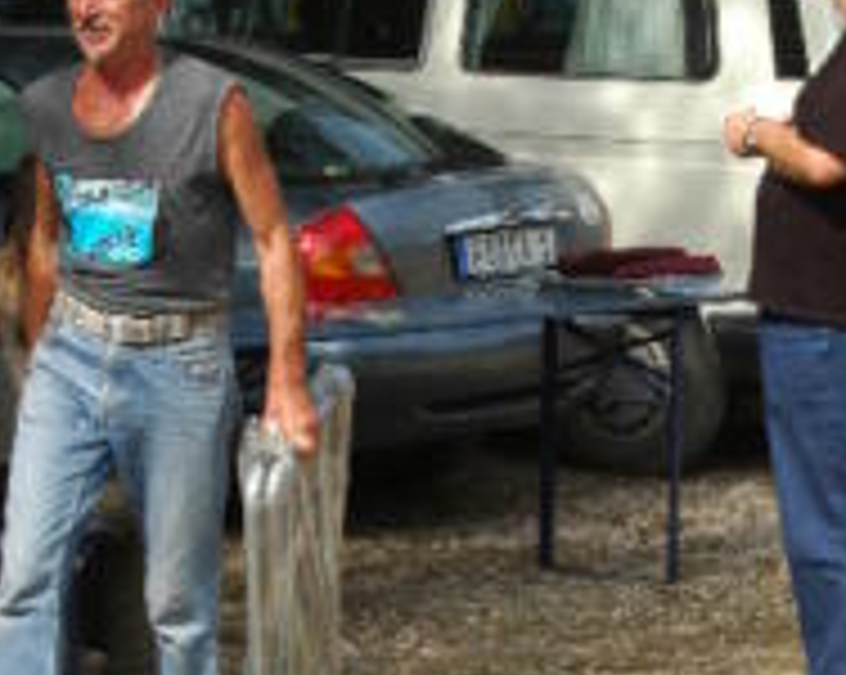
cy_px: 558
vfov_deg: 8.9
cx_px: 495
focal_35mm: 172
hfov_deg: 11.2
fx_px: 4302
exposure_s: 1/200
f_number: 10
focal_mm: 46
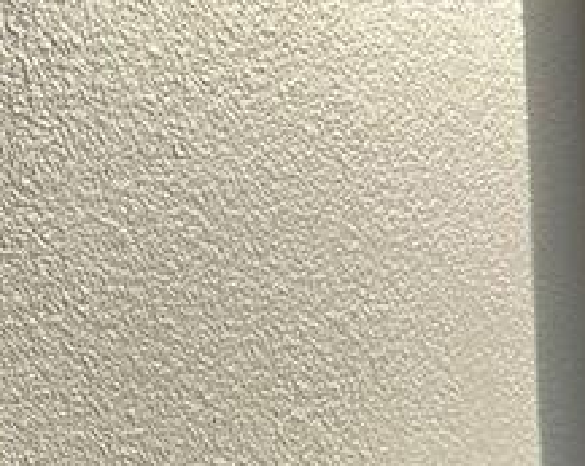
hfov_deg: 12.8
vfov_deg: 12.5
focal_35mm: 120
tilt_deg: -4.7
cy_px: 552
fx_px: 2075
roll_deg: +0.4
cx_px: 1353
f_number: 1.8
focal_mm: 4.25
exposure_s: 1/715
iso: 32
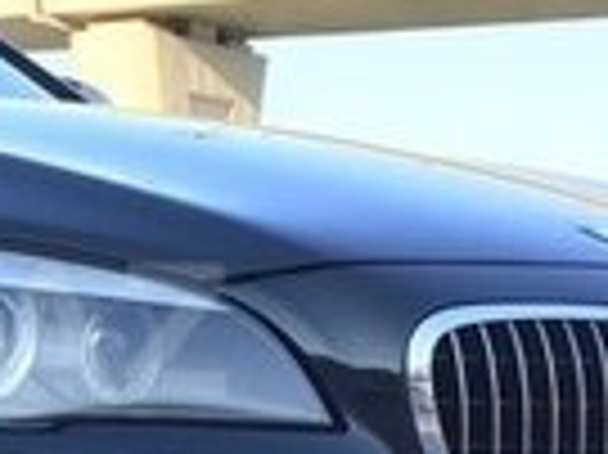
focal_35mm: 142
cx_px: -234
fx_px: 2492
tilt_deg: -1.4
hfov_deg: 13.3
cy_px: 330
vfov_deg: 10.4
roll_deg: -1.6
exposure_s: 1/297
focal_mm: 4.15
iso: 32
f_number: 2.2
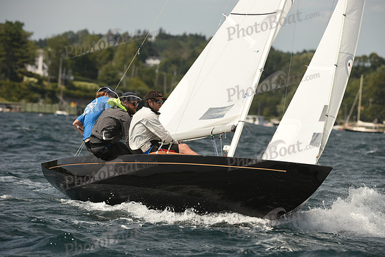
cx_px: 192
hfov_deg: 7.1
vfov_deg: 4.7
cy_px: 128
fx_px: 3102
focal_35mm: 290
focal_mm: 290
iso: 250
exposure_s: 1/1000
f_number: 7.1
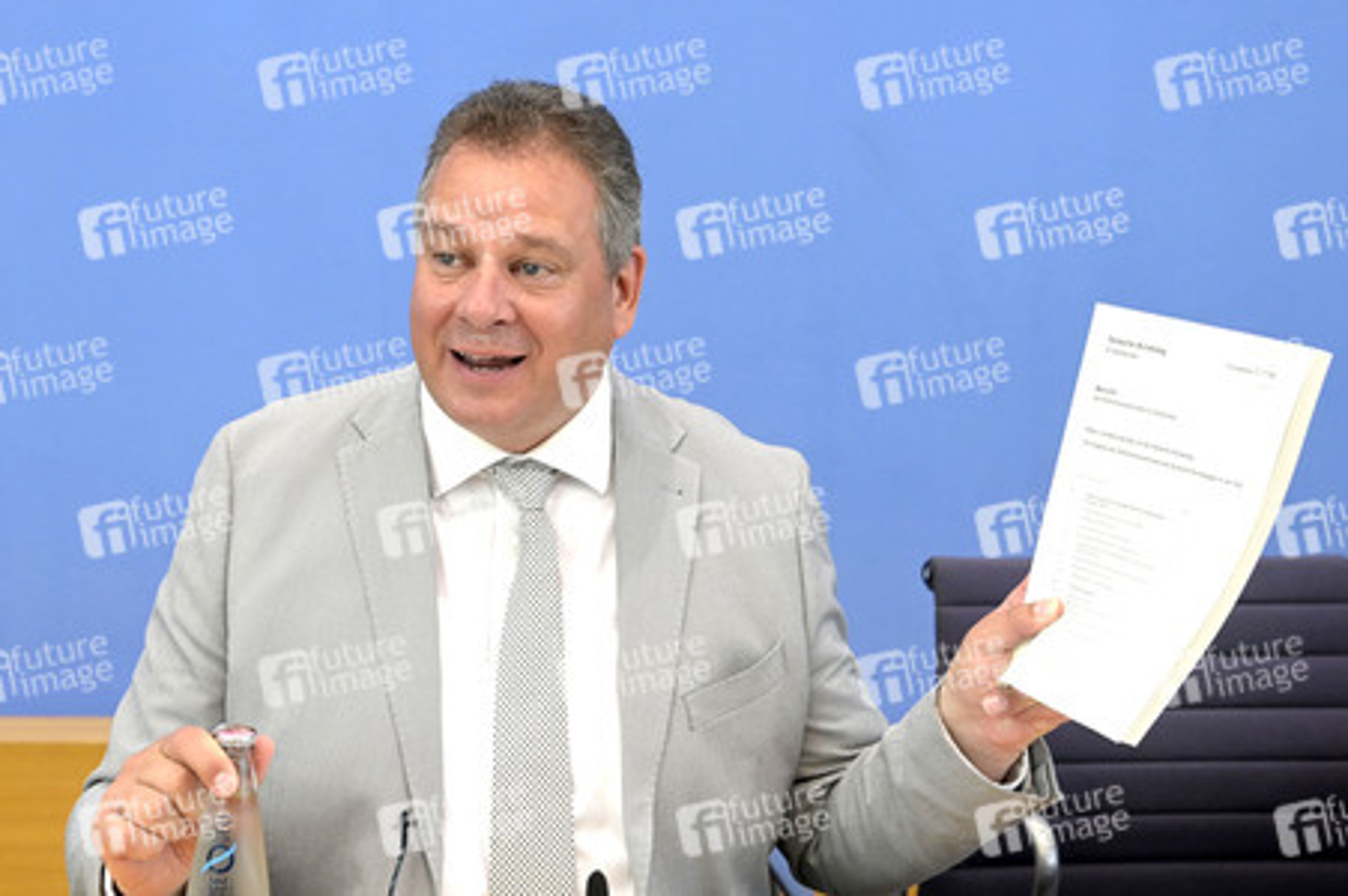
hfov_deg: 31.0
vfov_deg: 20.9
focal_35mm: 65
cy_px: 448
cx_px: 674
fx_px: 2432
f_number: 6.3
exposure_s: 1/500
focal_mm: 65
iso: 4000
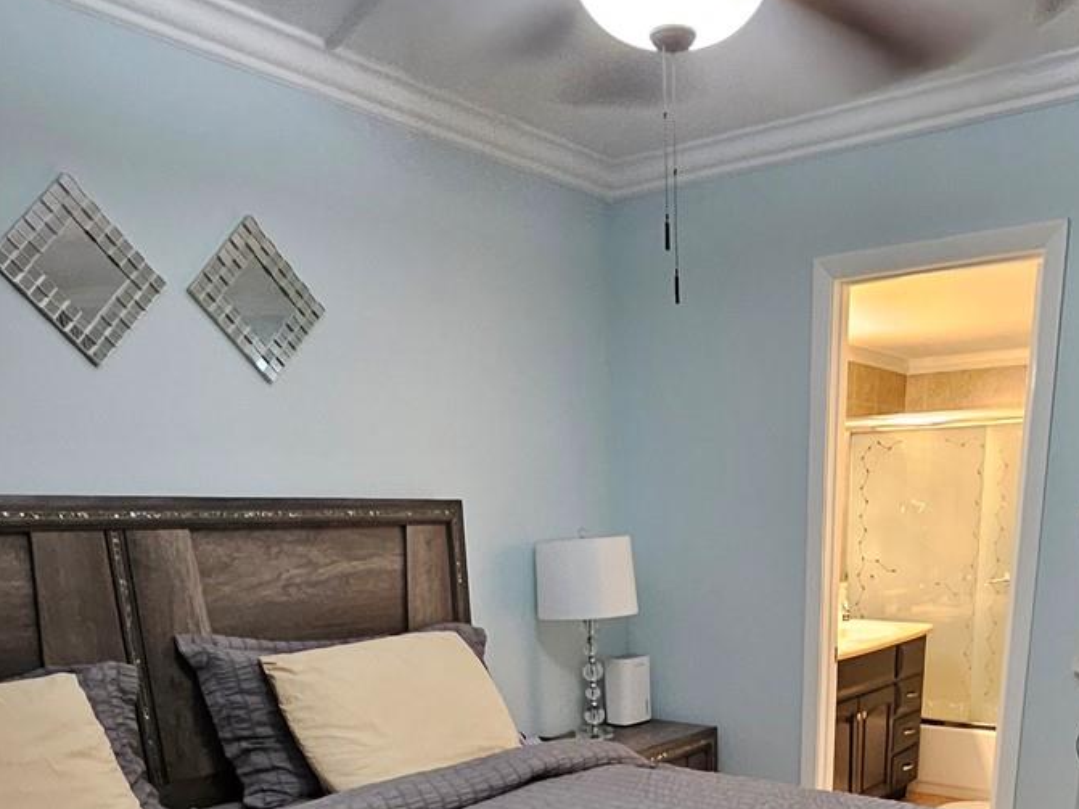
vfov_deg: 39.0
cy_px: 848
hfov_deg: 57.2
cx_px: 714
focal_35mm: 31
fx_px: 966
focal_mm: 1.74
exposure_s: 1/30
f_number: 2.2
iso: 400
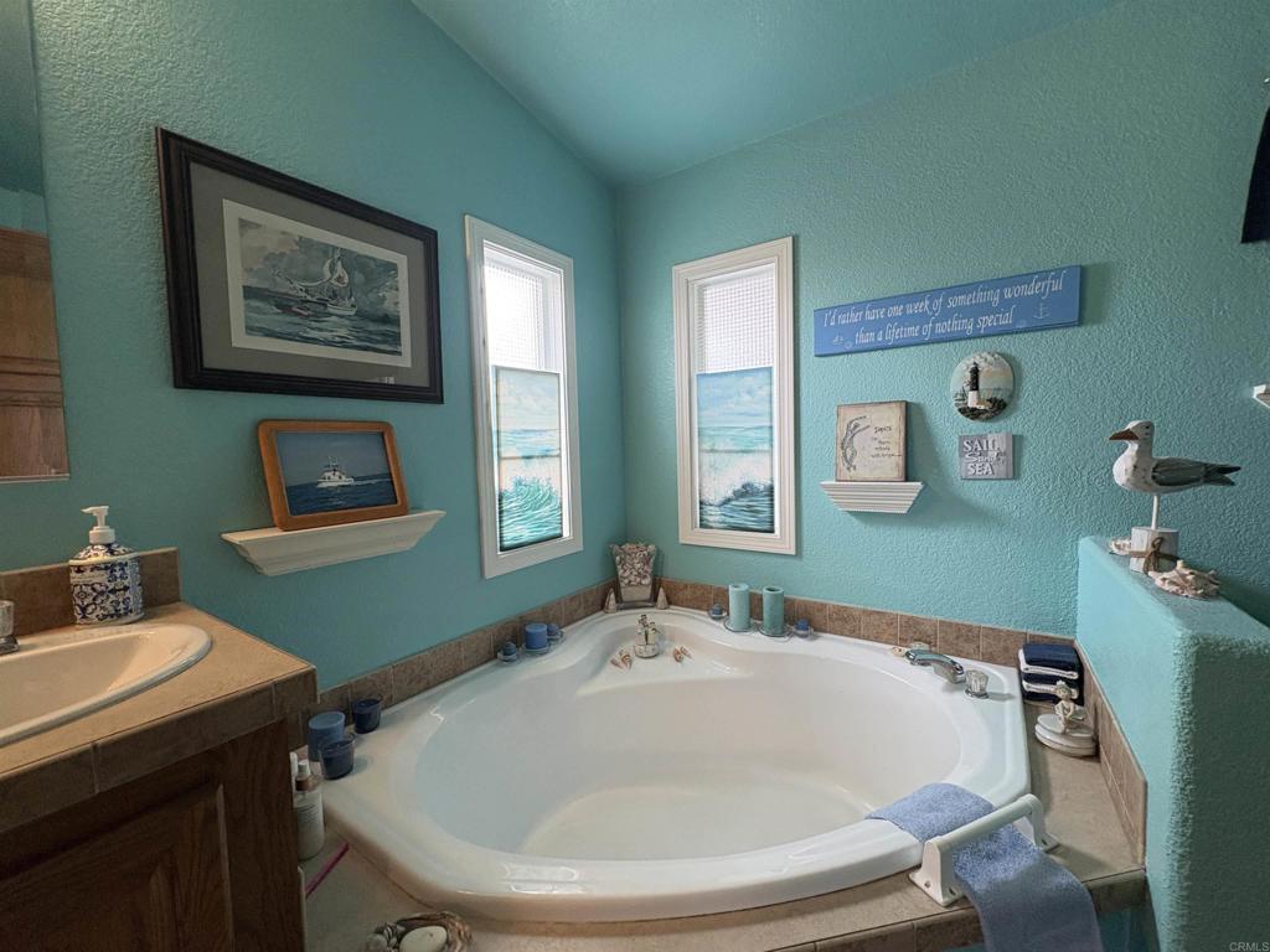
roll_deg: +2.0
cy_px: 476
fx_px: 514
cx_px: 635
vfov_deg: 85.7
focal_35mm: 14
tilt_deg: -3.8
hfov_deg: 102.1
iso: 400
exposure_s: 1/120
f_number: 2.2
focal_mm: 2.22
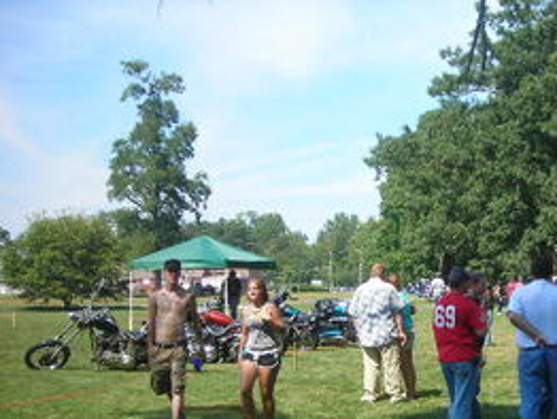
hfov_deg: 32.7
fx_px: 934
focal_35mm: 58
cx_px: 408
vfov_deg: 25.0
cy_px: 315
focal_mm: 6.3
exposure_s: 1/290
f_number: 3.2
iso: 50
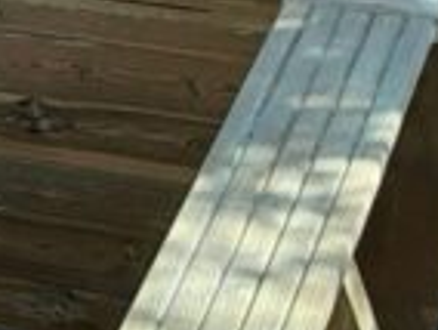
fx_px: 2370
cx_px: -611
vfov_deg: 8.0
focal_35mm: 187
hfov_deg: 9.4
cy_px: 241
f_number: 1.7
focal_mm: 3.93
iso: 40
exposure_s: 1/1761
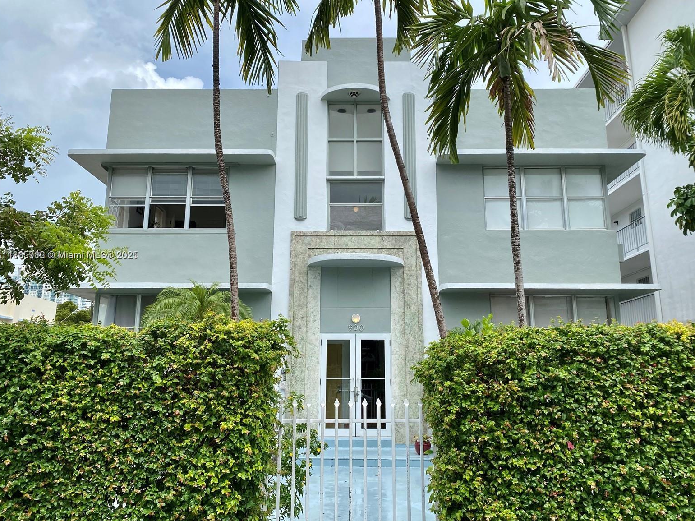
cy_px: 256
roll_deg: +0.3
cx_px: 354
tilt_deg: +12.4
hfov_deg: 65.3
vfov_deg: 51.3
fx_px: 542
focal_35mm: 27
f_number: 1.8
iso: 32
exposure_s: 1/1961
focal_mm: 4.25
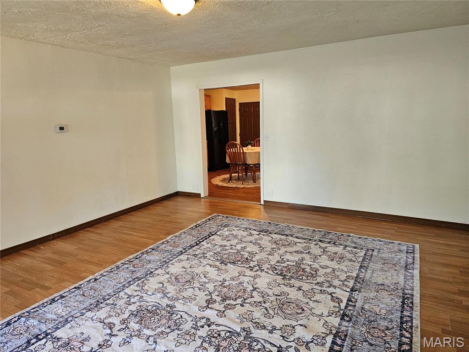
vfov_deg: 58.9
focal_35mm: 23
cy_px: 176
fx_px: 312
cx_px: 234
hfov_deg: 73.9
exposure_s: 1/120
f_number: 1.7
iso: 640
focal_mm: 6.3
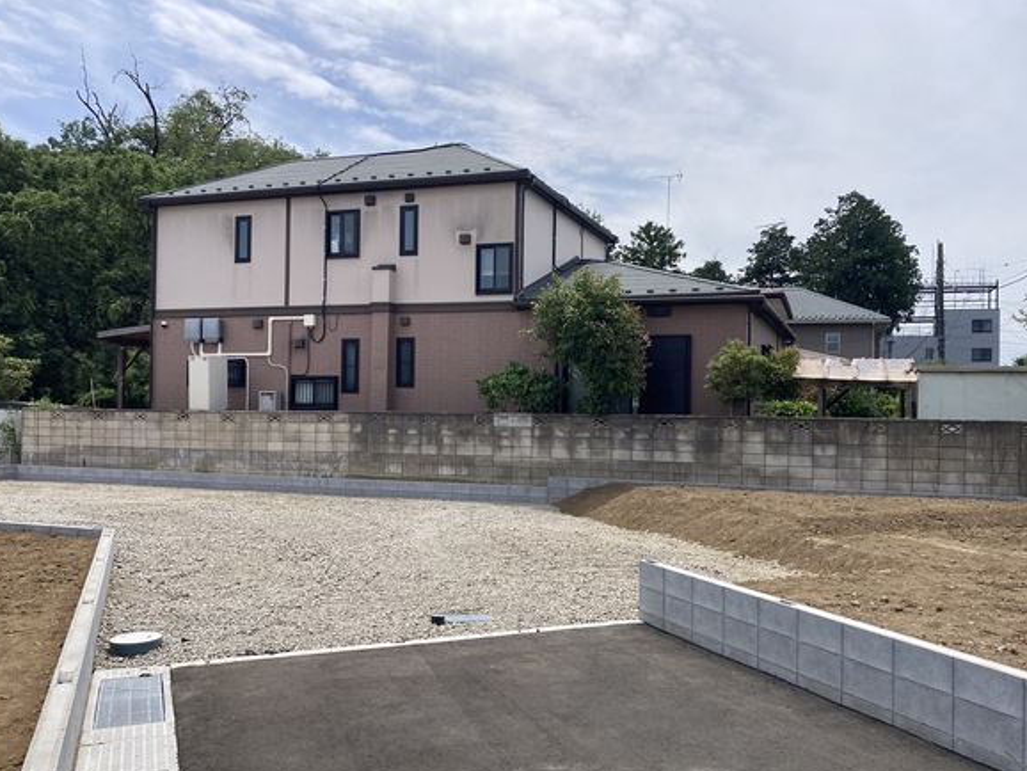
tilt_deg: +0.2
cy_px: 412
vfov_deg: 45.4
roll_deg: -0.9
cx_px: 547
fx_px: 920
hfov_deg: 58.3
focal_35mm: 31
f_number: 1.8
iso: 20
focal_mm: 3.99
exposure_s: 1/2433
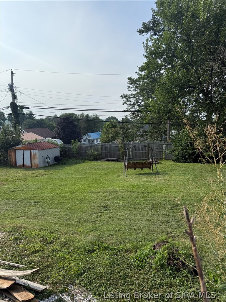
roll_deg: -1.3
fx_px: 209
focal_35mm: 24
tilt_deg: -8.7
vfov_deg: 71.6
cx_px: 113
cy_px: 151
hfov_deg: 56.8
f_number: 1.78
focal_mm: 6.76
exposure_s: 1/4975
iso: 80
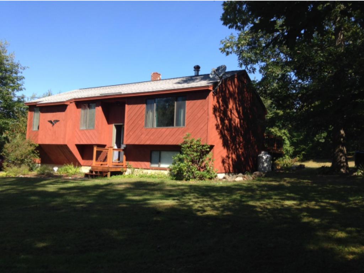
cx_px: 182
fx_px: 347
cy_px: 136
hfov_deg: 55.3
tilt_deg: +5.8
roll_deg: -1.6
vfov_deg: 43.0
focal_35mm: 33
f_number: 2.4
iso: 50
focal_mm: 4.12
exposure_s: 1/753
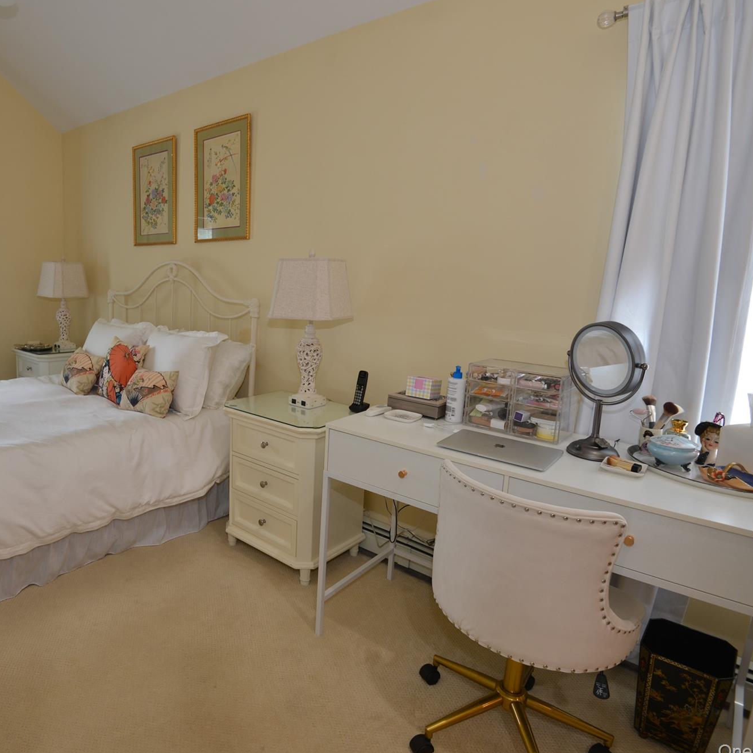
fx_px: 517
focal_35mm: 21
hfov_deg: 70.1
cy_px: 377
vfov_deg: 72.1
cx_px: 252
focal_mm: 16
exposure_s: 1/60
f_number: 4
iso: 400
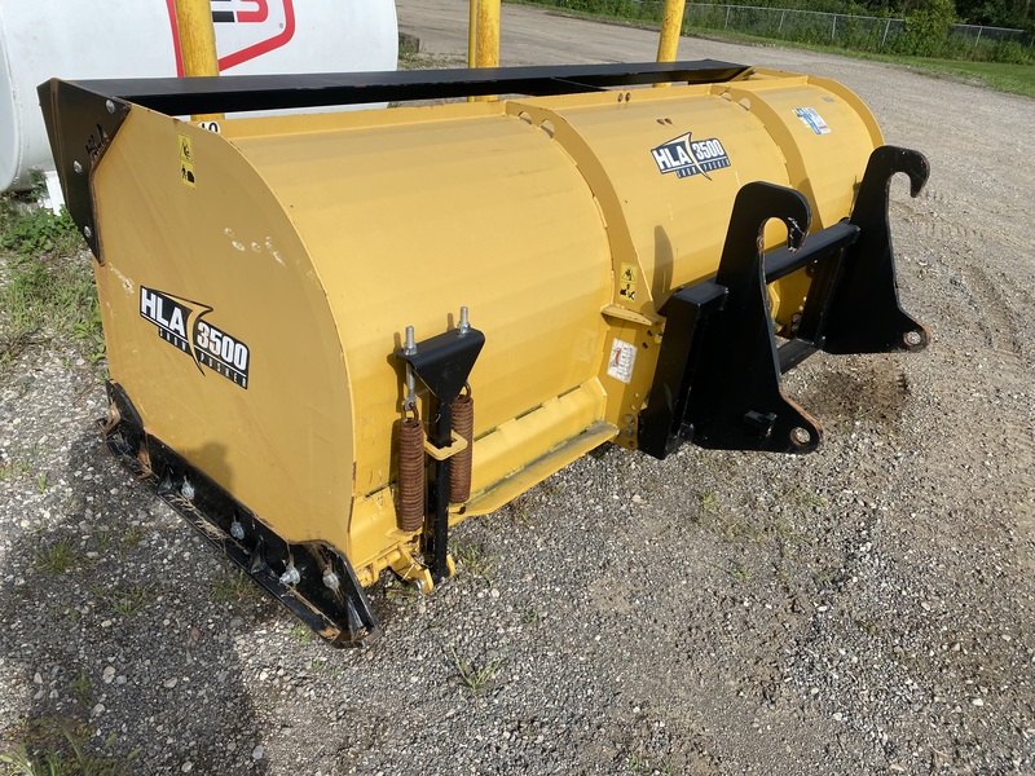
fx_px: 777
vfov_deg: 53.1
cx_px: 518
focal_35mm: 26
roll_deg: -4.2
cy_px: 388
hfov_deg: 67.3
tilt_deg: -29.7
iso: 32
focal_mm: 4.25
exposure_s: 1/2755
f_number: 1.8
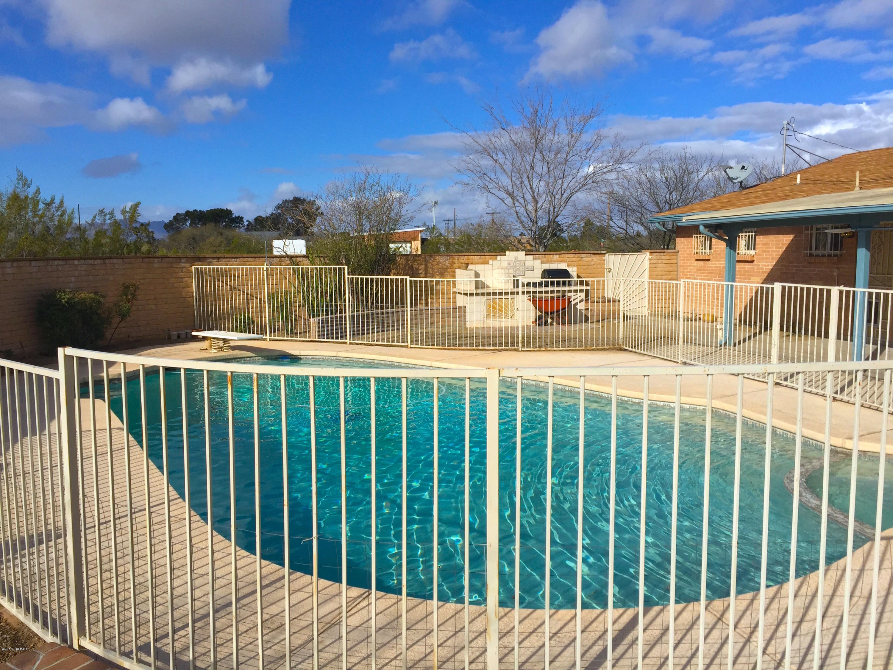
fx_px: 748
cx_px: 446
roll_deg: +0.4
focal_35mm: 29
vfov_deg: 48.2
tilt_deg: -6.2
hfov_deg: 61.7
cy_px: 335
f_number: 2.2
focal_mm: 4.15
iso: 32
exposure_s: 1/4405
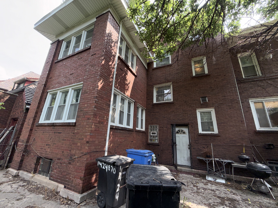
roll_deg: -2.0
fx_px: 112
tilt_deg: +15.4
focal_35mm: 14
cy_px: 104
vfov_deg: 85.7
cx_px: 139
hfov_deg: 102.1
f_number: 2.2
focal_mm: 2.22
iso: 16
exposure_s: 1/172
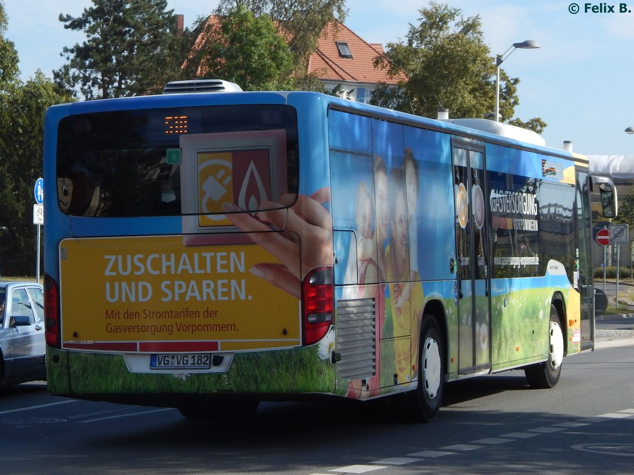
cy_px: 238
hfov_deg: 23.0
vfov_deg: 17.4
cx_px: 317
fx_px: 1557
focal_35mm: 85
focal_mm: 15.3
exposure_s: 1/1000
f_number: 4.3
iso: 125
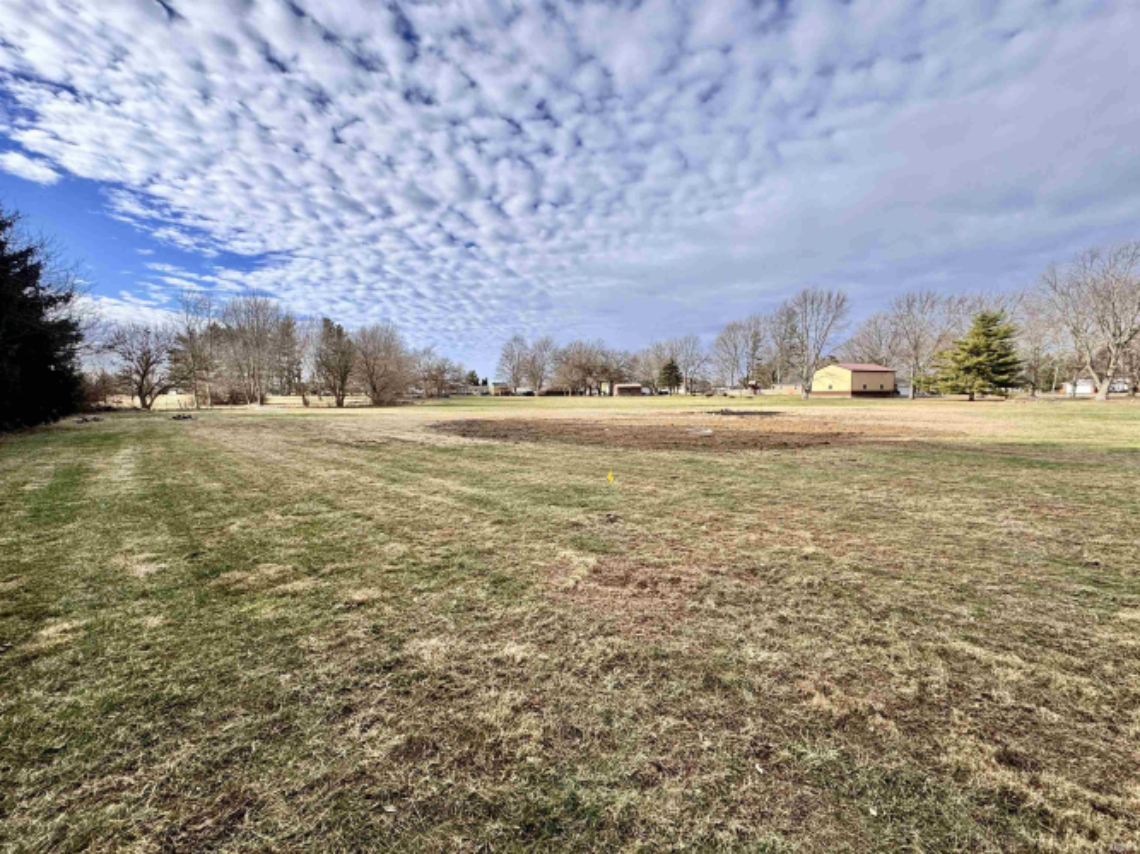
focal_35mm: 14
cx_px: 570
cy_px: 427
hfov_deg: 102.1
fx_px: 461
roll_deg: -0.3
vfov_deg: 85.7
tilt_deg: -4.4
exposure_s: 1/1789
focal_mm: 2.22
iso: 50
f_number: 2.2
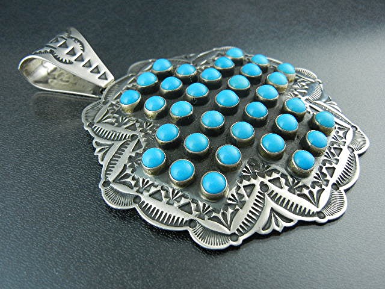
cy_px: 144
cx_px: 192
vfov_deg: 32.2
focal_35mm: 45
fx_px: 500
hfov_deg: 42.1
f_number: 3.8
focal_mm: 8.1
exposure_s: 1/26.5
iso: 400
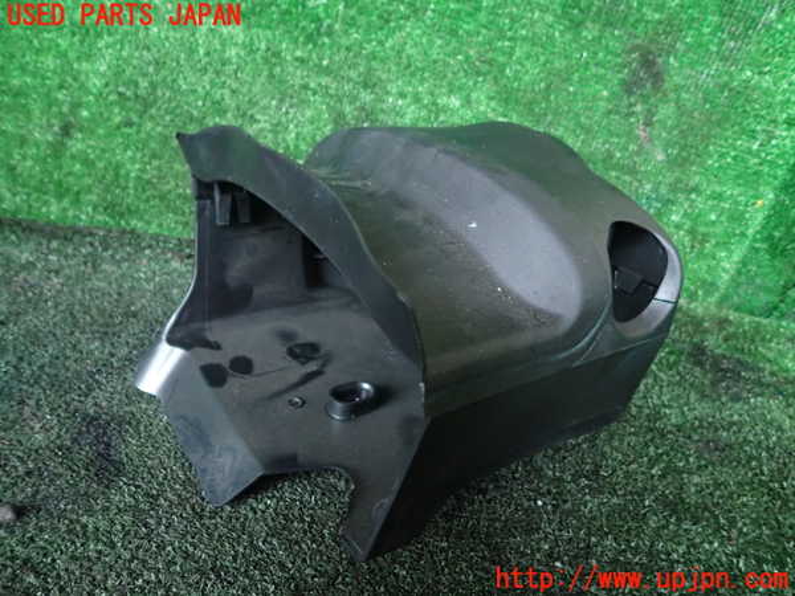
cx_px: 398
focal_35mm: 25
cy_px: 298
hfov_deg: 69.4
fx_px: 574
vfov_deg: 54.9
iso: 800
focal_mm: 4.5
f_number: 2
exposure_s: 1/15
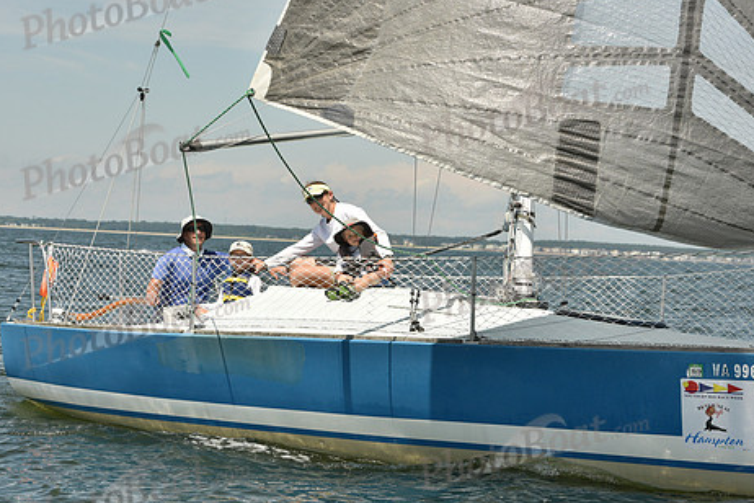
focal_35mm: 108
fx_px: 2262
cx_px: 336
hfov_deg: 18.9
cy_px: 220
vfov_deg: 12.7
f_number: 8
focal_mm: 86
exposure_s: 1/1600
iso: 320
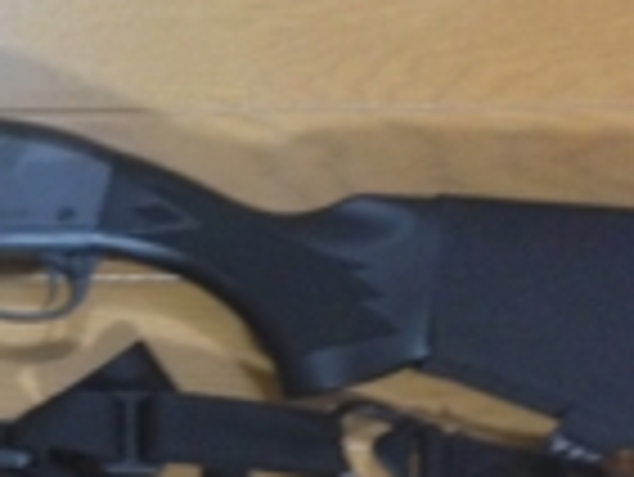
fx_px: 2145
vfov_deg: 12.6
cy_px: 452
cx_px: -256
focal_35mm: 117
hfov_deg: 15.7
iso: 400
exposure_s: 1/15
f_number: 2.4
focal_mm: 4.12
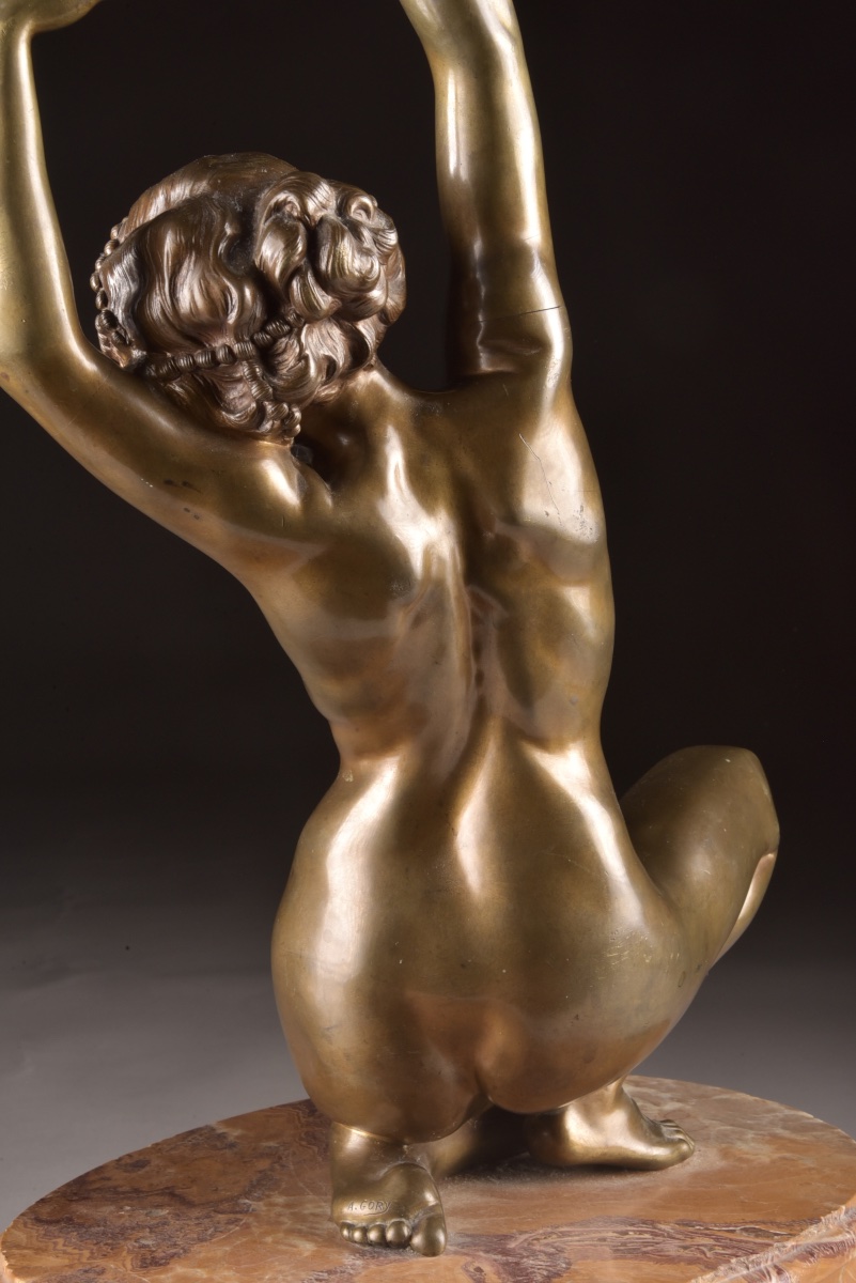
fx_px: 3207
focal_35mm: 90
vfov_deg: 22.6
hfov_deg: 15.2
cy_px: 642
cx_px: 428
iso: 400
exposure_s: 1/125
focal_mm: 90
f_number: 22
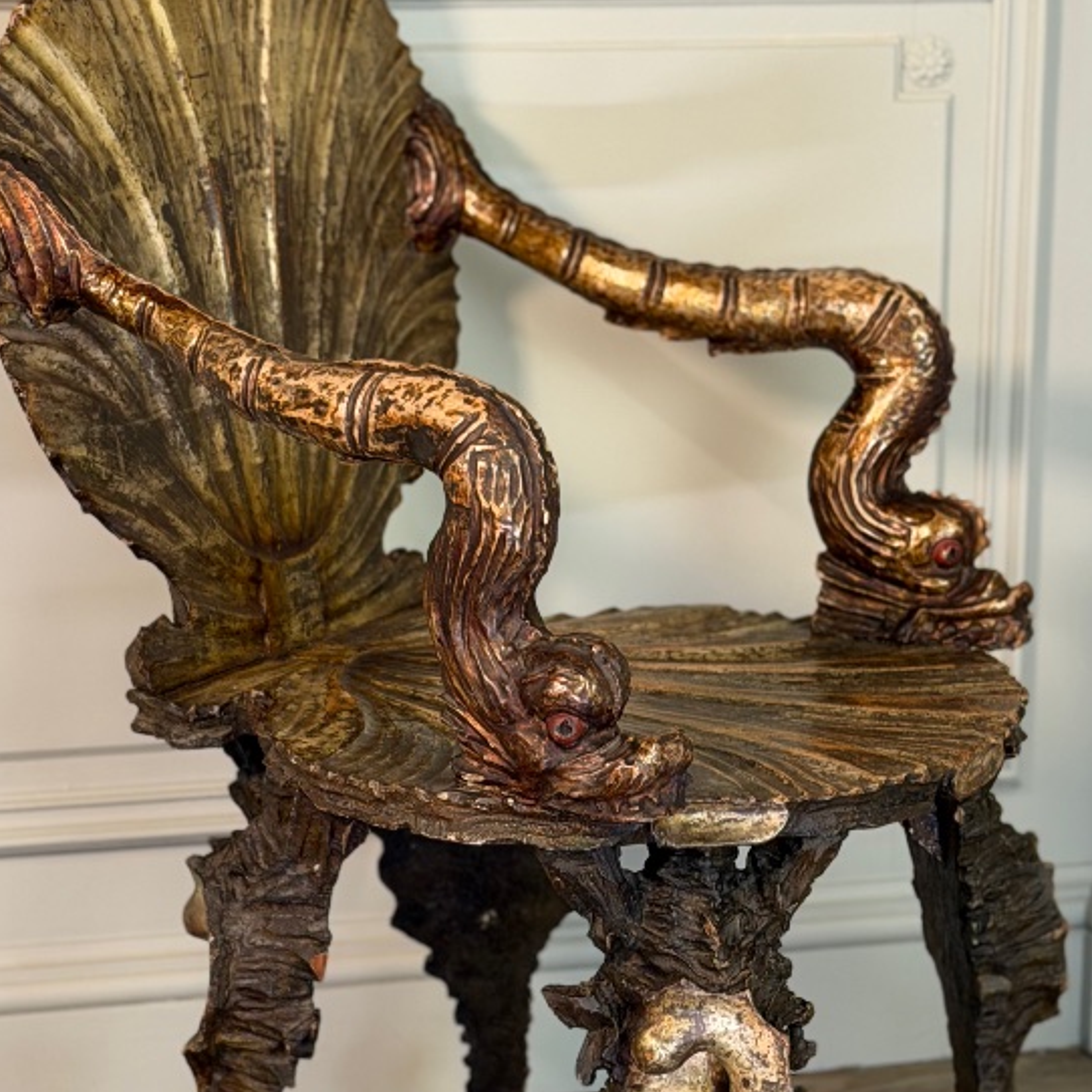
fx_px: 3355
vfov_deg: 18.3
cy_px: 850
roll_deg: +0.9
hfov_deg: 18.5
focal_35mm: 94
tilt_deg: -16.0
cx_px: 612
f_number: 1.78
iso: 160
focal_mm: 6.76
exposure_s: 1/50
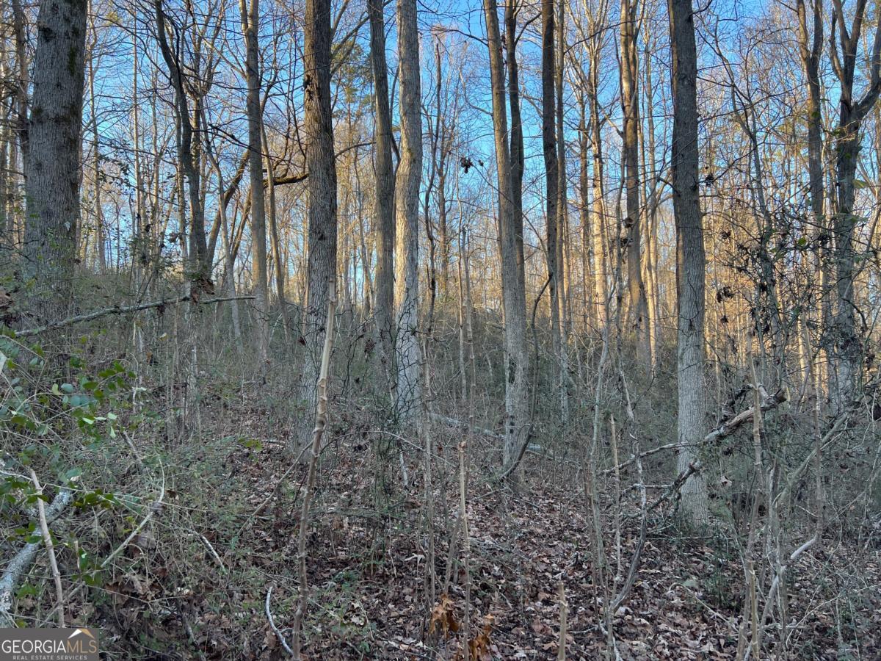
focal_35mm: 26
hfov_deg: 67.3
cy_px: 330
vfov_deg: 53.1
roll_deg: +1.0
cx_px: 440
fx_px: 662
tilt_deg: +5.5
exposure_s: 1/179
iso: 40
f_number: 1.5
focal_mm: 5.7
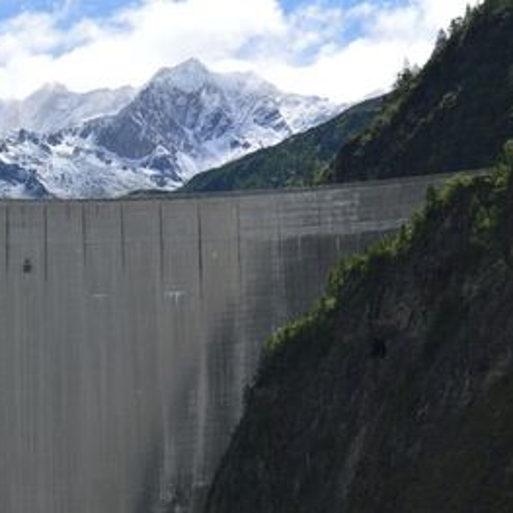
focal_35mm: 93
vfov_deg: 18.7
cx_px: 60
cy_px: 232
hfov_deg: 18.4
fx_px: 1559
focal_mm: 32
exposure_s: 1/320
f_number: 9
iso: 100
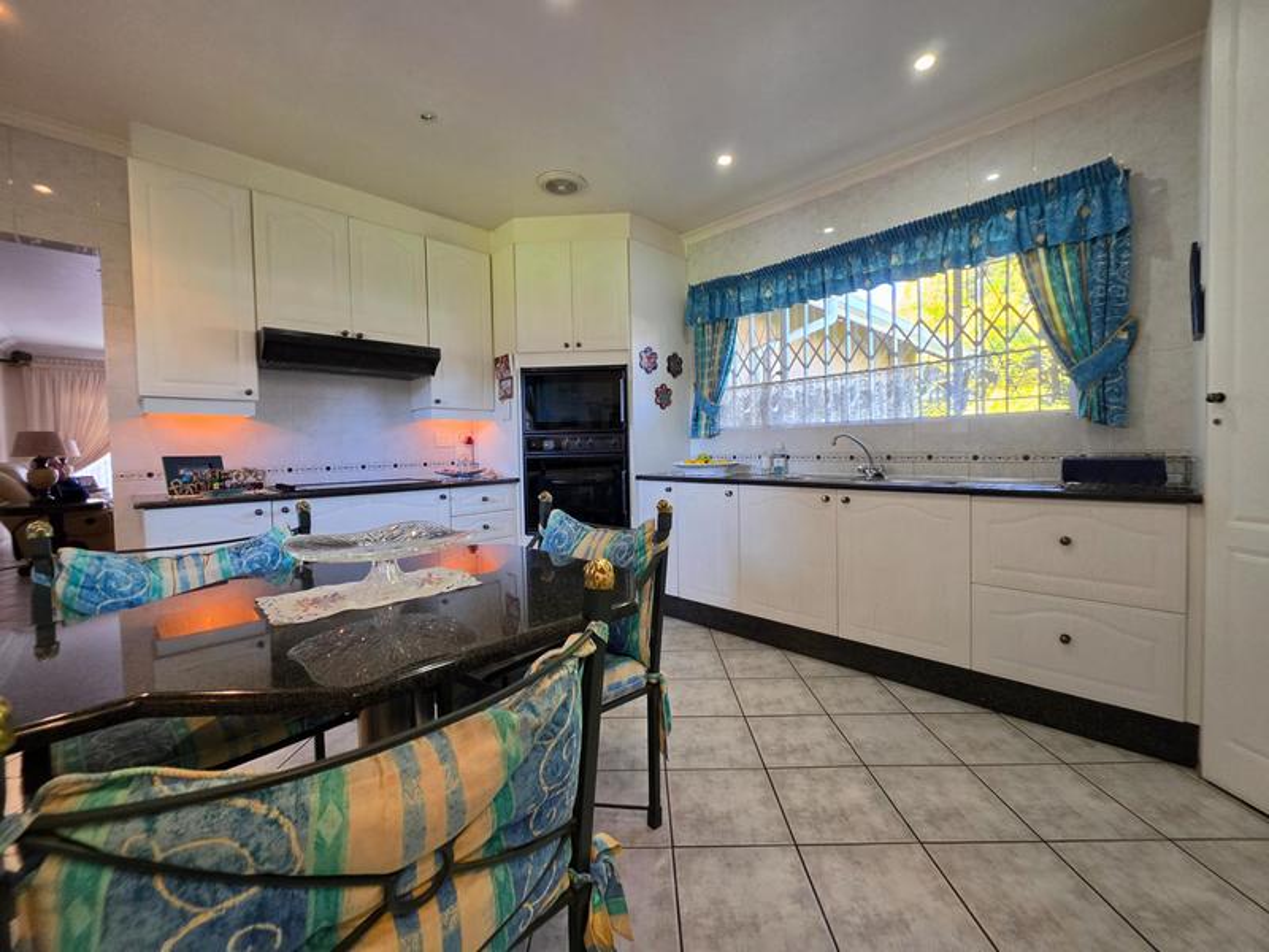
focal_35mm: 13
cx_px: 634
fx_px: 477
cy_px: 476
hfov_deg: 106.2
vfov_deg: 89.9
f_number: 1.9
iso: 200
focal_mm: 2.2
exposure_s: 1/100
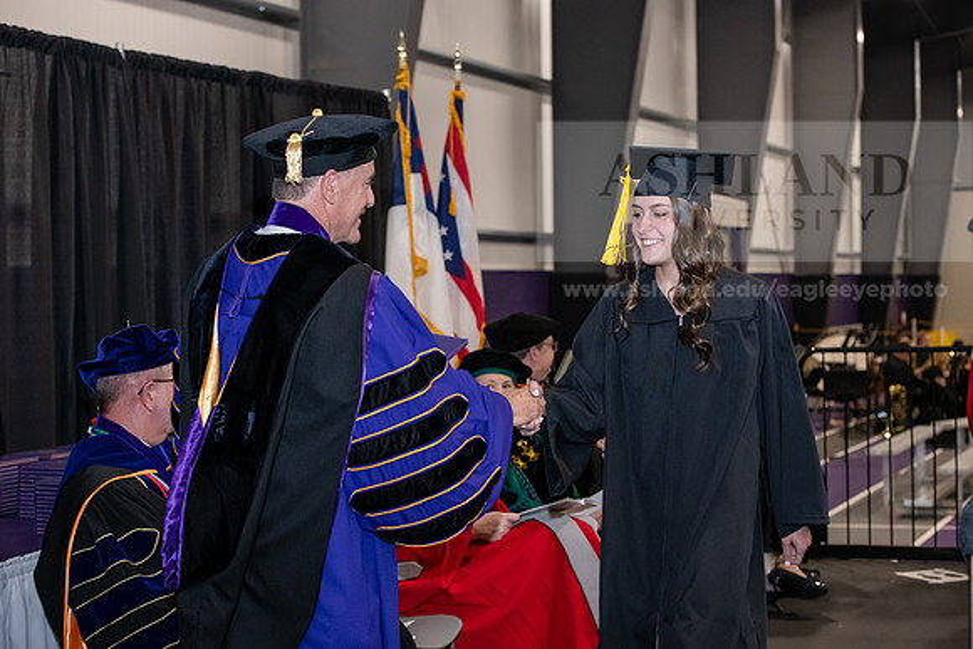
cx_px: 486
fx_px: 1892
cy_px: 324
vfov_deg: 19.5
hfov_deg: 28.8
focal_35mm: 70
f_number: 5
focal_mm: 70
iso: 2500
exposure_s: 1/200
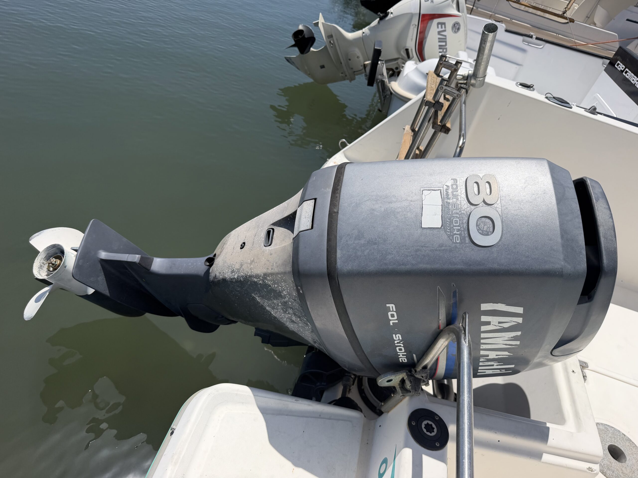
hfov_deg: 71.6
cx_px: 319
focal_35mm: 24
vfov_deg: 56.8
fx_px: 442
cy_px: 239
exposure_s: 1/6711
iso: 80
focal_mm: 6.76
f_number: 1.78
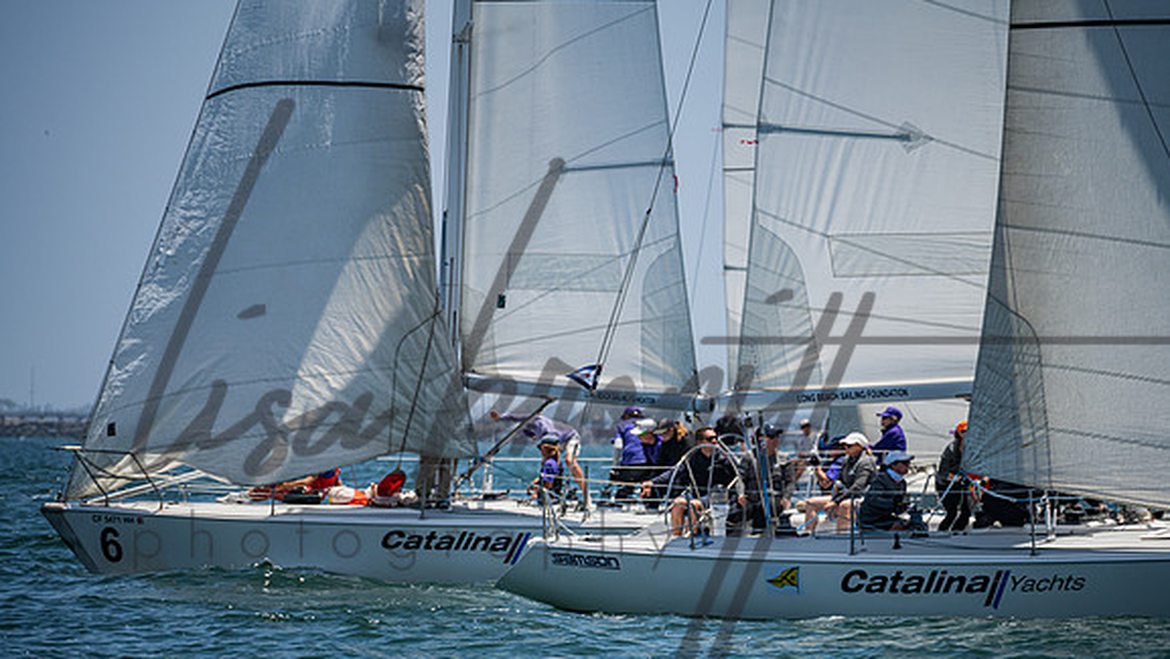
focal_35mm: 421
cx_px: 584
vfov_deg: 2.9
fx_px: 13065
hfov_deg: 5.1
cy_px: 388
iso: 400
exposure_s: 1/2000
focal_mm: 400
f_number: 8
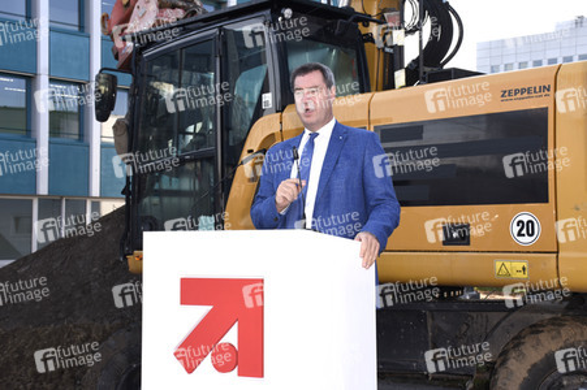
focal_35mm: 52
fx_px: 855
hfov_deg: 37.9
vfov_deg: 25.7
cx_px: 294
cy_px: 195
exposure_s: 1/160
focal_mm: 35
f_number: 8
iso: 250
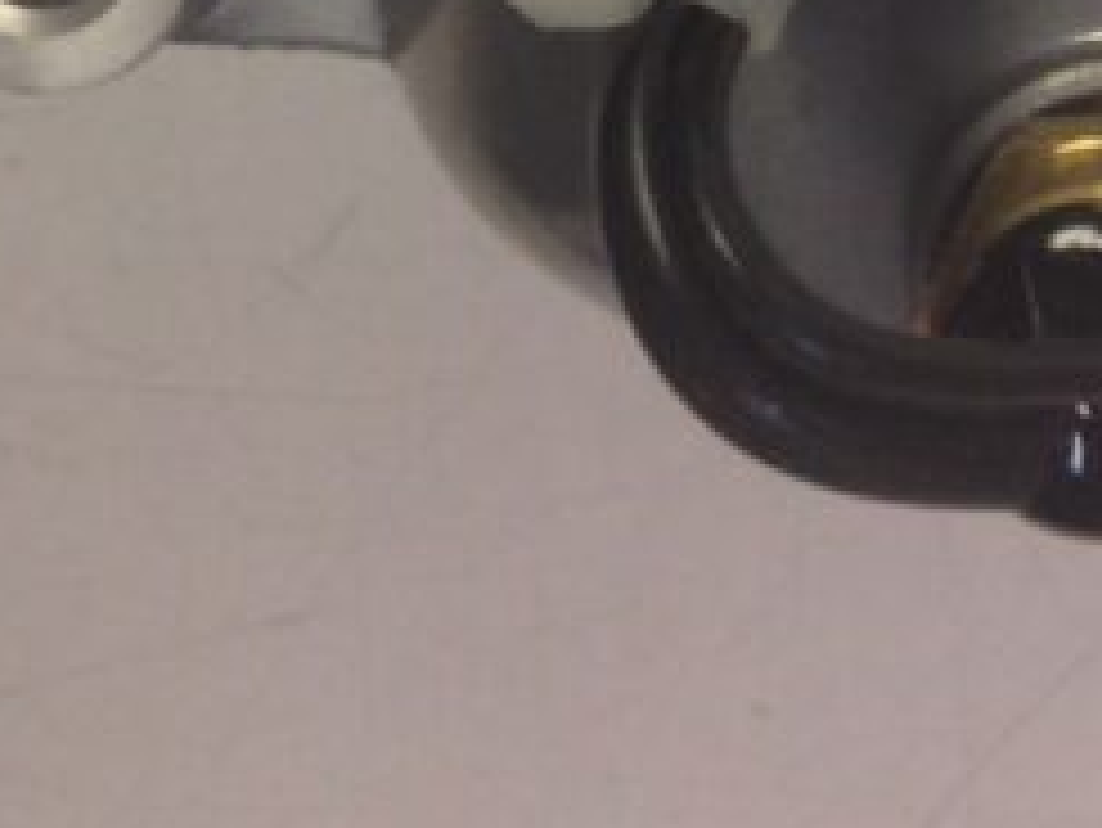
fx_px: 4395
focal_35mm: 138
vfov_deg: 9.3
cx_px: 1471
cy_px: -1318
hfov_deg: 13.7
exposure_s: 1/20
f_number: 2.4
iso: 80
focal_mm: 4.12
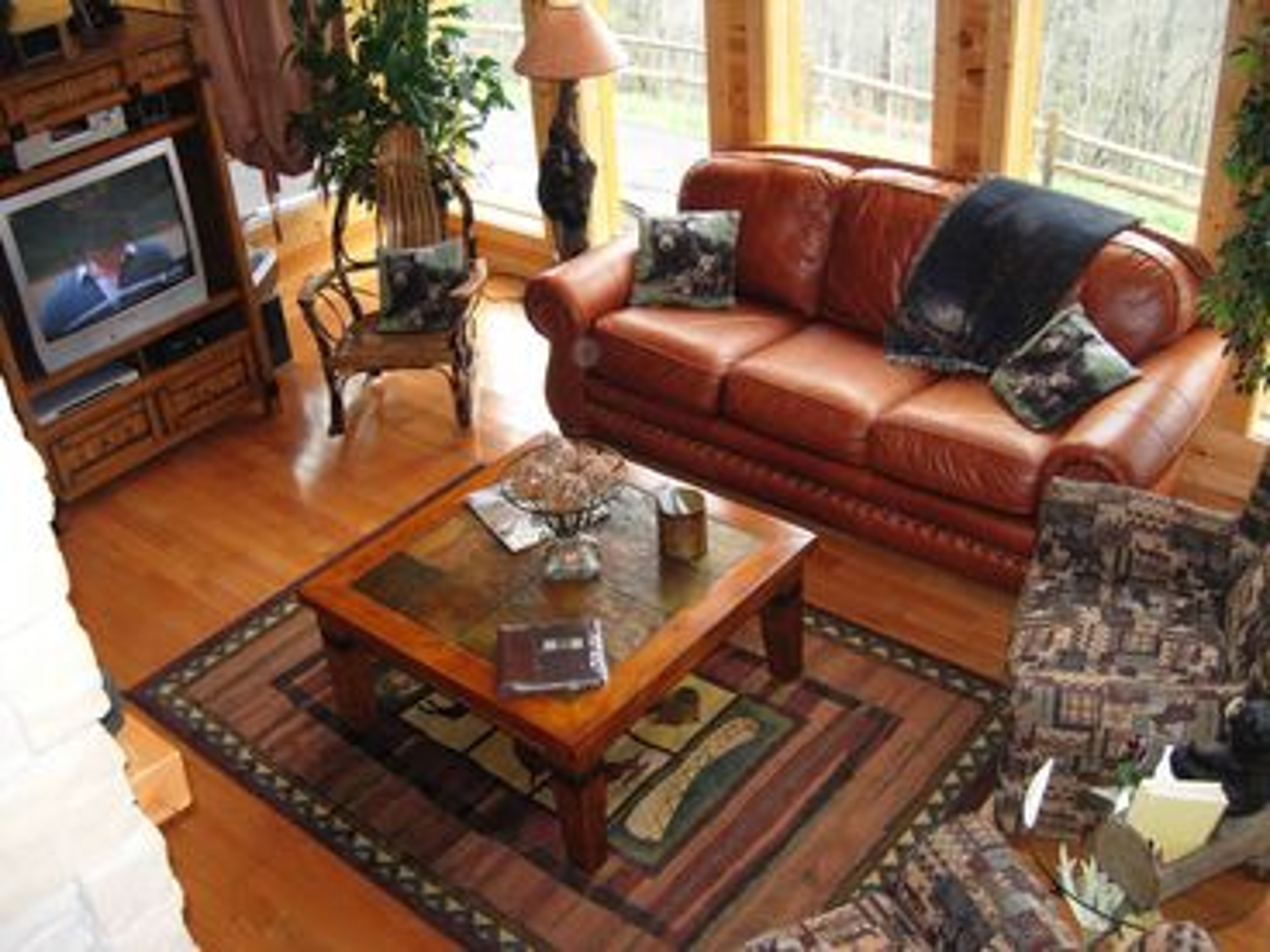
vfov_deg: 39.7
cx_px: 635
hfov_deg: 51.4
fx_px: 1321
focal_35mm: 36
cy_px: 476
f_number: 2.7
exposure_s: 1/181
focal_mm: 7.5
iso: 200
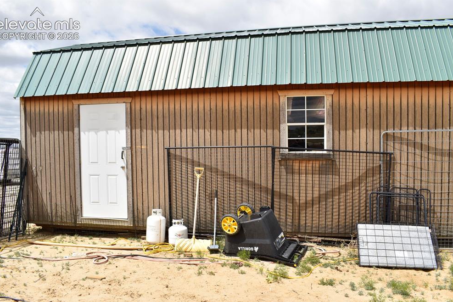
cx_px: 225
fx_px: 352
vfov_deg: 46.4
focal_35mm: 28
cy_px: 156
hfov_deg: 65.5
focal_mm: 18
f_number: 9
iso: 100
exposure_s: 1/320
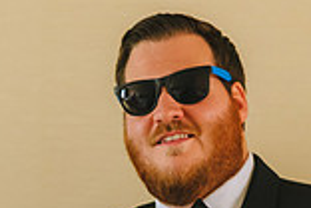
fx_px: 2980
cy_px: 300
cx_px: -50
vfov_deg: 4.0
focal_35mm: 345
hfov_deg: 5.9
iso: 1600
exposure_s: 1/160
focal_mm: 85
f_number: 2.2
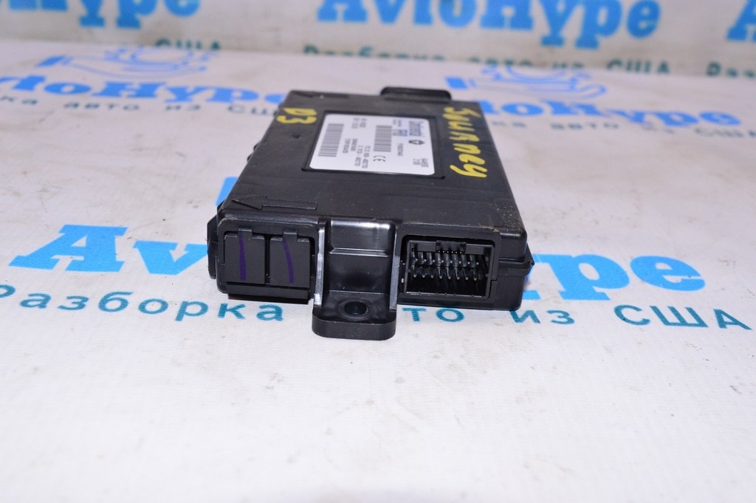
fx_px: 818
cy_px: 252
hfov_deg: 49.6
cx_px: 378
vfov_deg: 34.2
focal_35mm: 39
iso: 1600
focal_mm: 26
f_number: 8
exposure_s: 1/160
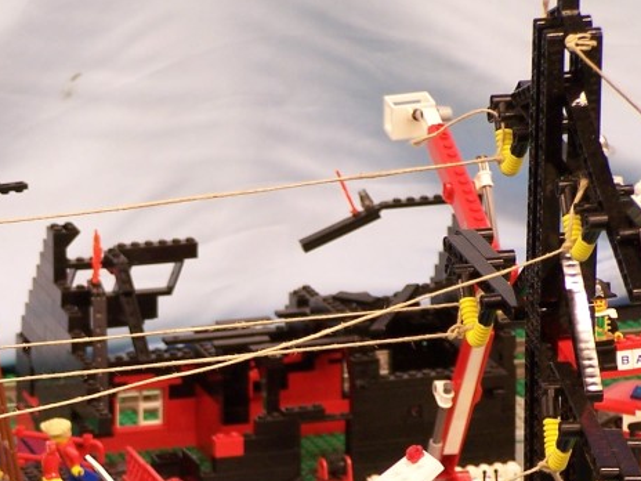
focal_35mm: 307
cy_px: 478
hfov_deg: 6.4
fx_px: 5685
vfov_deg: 4.8
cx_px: 58
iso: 80
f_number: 3.2
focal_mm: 23.1
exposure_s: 1/2
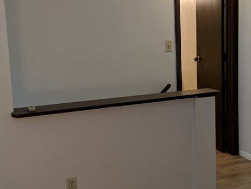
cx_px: 183
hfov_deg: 31.7
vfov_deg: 24.4
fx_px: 435
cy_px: 99
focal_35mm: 60
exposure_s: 1/60
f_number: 1.8
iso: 108
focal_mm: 4.44
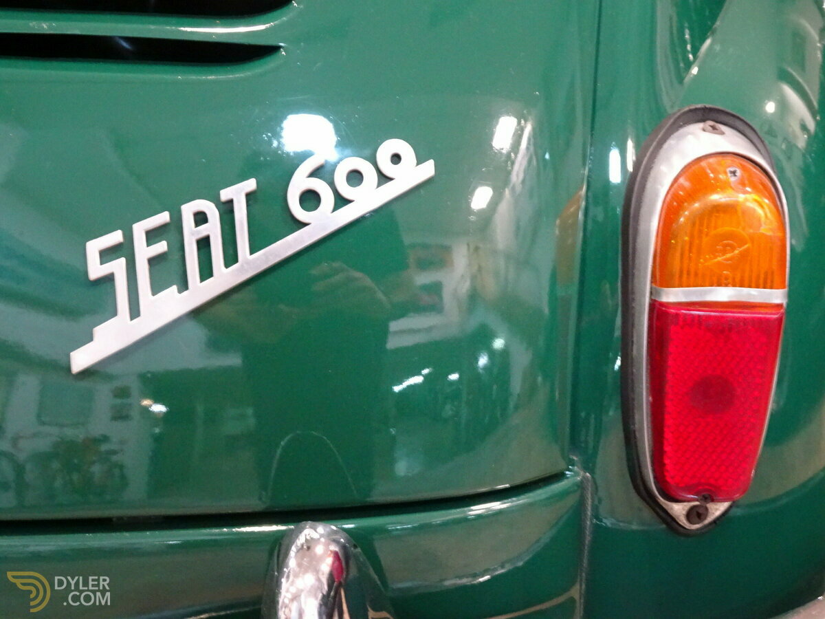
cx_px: 412
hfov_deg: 34.3
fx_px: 1335
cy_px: 310
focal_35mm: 56
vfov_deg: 26.1
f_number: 4.5
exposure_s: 1/8
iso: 1000
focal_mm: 9.52
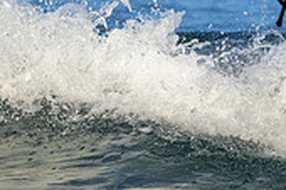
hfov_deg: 0.8
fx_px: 21675
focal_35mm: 2731
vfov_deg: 0.5
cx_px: 442
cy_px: -14
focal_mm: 800
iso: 200
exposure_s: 1/1000
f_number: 6.3
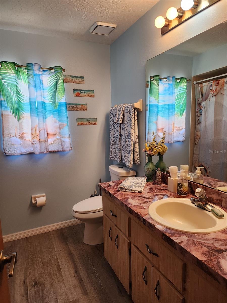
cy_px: 152
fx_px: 201
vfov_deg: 73.9
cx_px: 114
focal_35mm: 23
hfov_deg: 58.9
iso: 125
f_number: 1.8
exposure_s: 1/120
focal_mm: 6.4
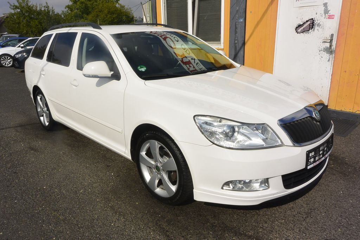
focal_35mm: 27
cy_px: 120
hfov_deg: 67.4
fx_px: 270
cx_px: 180
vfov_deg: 47.9
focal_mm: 10
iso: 160
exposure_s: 1/250
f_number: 16
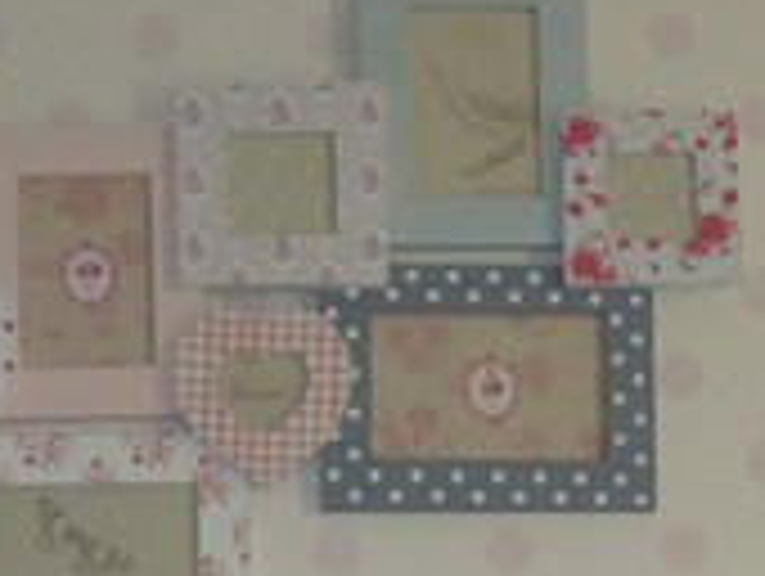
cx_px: 306
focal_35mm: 127
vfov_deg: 10.8
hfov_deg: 15.5
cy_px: 1112
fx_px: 2811
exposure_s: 1/50
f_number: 2.8
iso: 125
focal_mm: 4.8
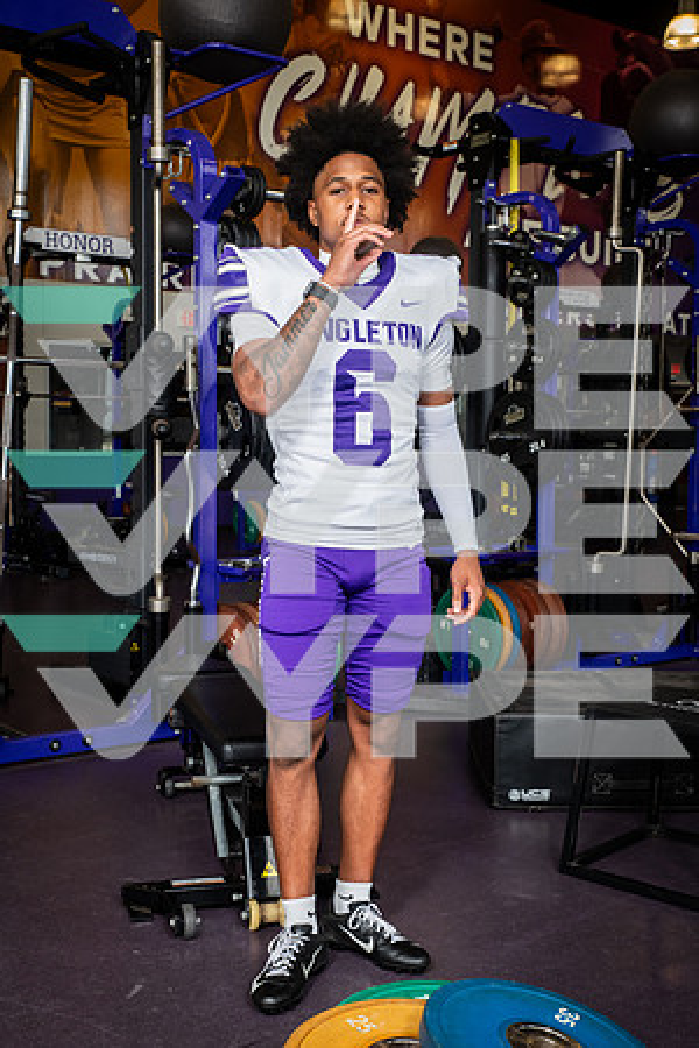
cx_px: 350
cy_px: 524
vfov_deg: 44.5
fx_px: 1281
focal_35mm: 44
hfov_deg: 30.5
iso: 800
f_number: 7.1
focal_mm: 44
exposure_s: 1/250
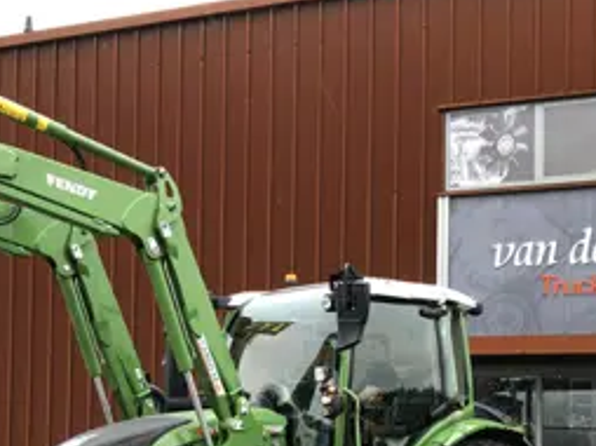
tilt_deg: +3.6
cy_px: 387
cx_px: 253
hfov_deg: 36.1
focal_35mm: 53
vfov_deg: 26.7
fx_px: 912
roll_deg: -1.0
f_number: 1.8
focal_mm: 3.99
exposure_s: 1/40
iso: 25
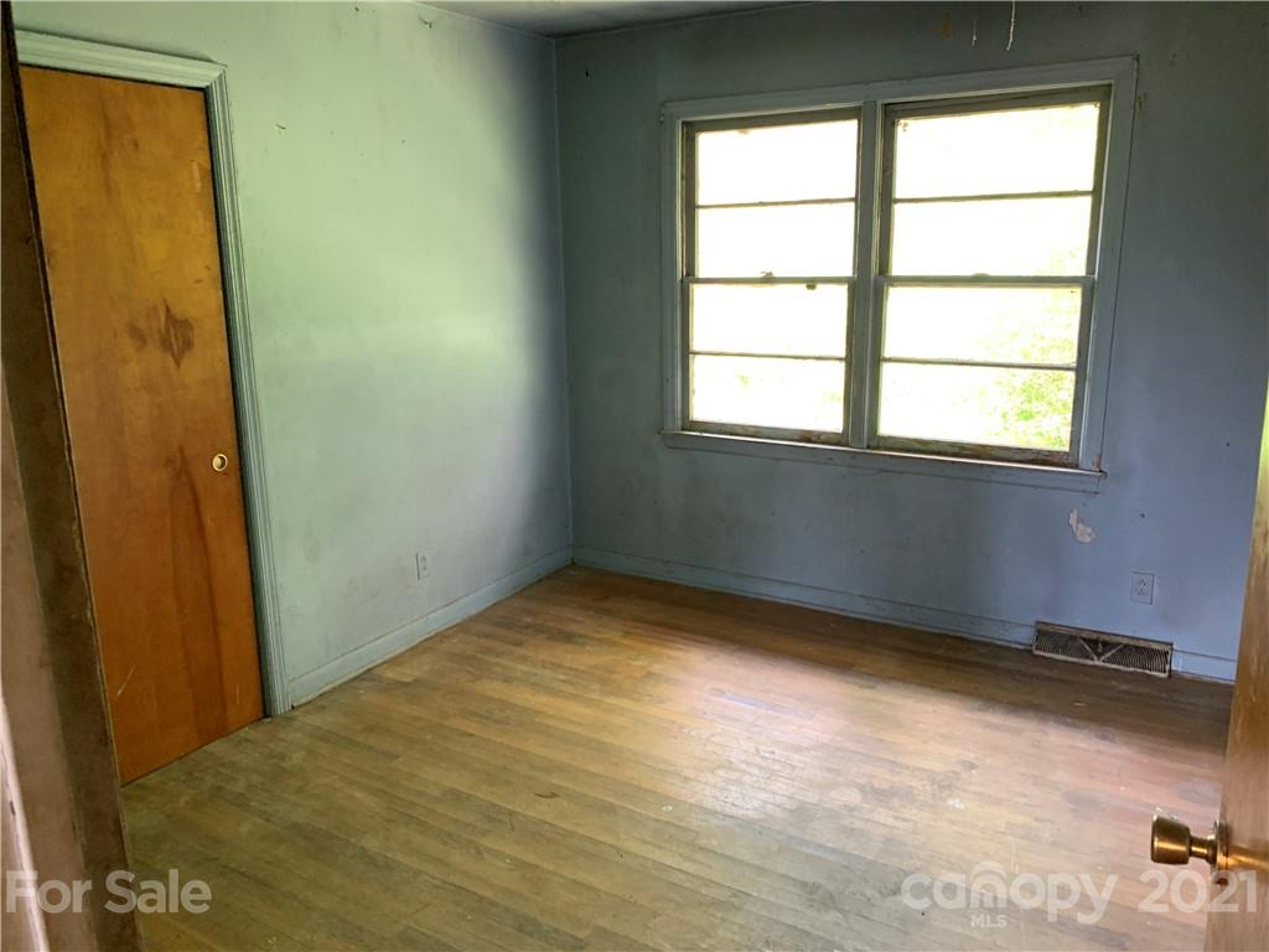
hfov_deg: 67.3
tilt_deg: -13.6
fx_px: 953
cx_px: 634
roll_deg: +1.2
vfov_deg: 53.1
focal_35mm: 26
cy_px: 476
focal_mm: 4.25
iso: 125
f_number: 1.8
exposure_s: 1/60
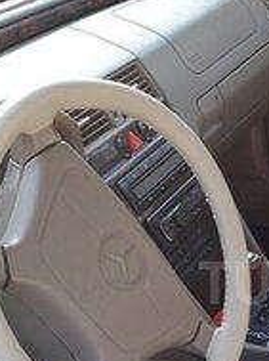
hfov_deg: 19.2
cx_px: 345
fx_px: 738
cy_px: 283
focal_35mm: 71
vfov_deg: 27.0
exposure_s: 1/151
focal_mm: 3.6
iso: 40
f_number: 1.9
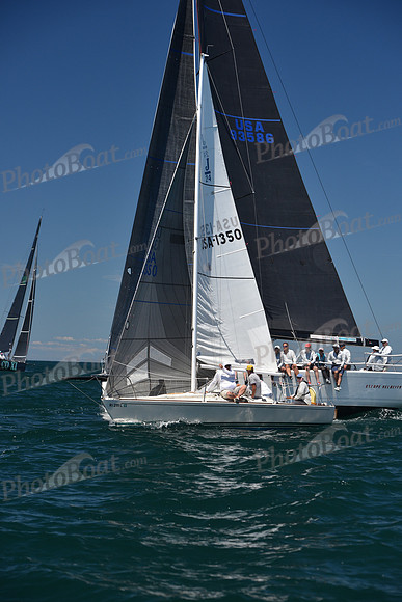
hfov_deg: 14.0
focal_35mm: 98
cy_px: 301
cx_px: 201
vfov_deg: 20.8
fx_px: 1640
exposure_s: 1/800
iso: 250
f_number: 5.6
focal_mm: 98
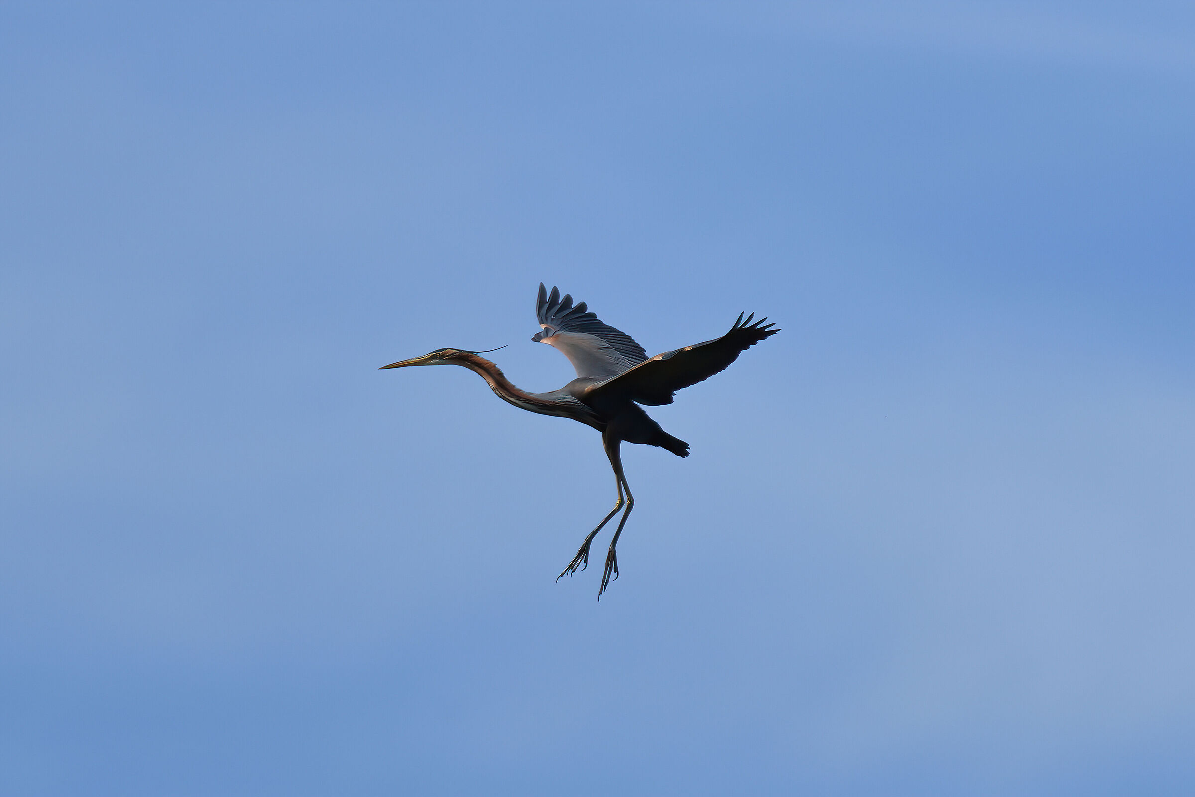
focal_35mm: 1200
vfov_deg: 1.1
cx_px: 598
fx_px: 39830
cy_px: 398
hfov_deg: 1.7
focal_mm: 600
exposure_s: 1/3200
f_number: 6.3
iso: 320
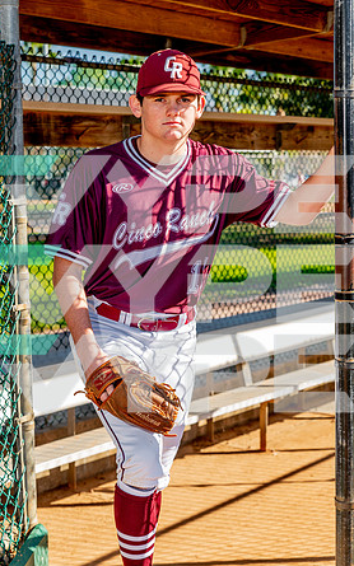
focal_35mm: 67
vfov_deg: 30.6
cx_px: 173
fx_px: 1035
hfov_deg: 19.4
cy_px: 285
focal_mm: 65
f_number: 5.6
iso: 100
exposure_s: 1/250
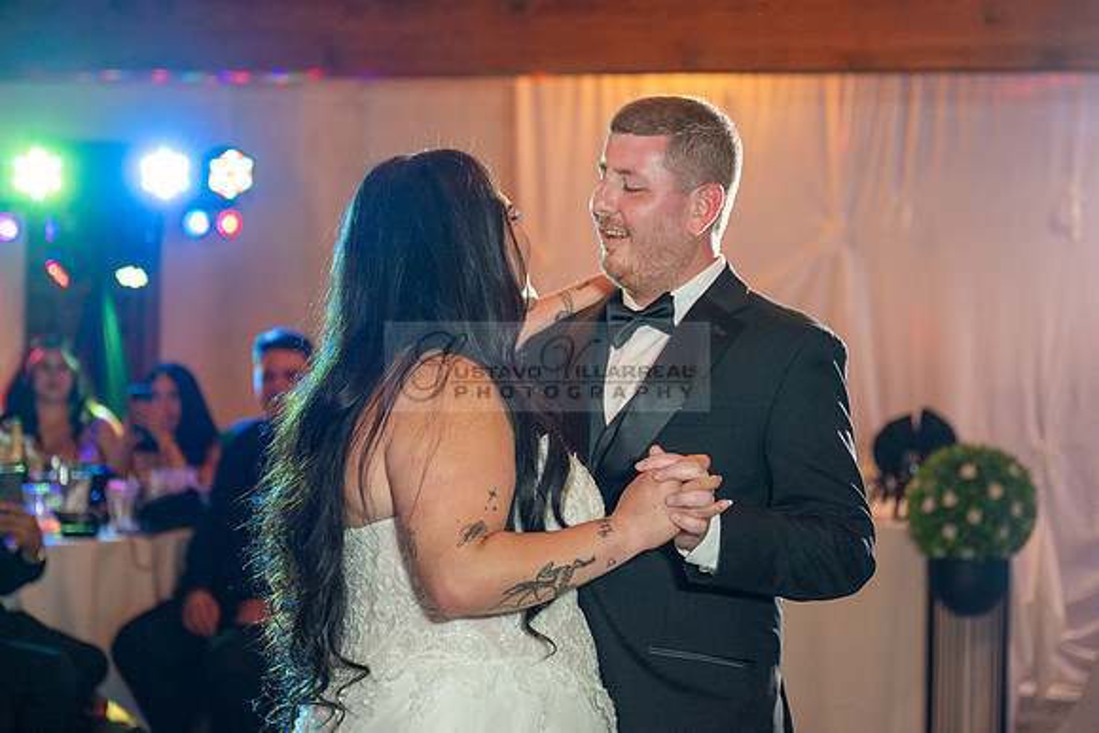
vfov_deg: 17.7
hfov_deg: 26.2
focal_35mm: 77
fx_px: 2357
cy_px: 329
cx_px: 550
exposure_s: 1/125
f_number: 2.8
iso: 800
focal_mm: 70
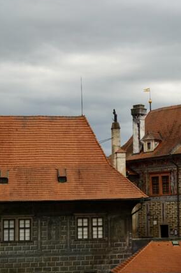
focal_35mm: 99
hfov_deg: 13.7
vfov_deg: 20.6
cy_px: 113
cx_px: 162
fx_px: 748
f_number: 5.6
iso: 100
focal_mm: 20.26
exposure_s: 1/200
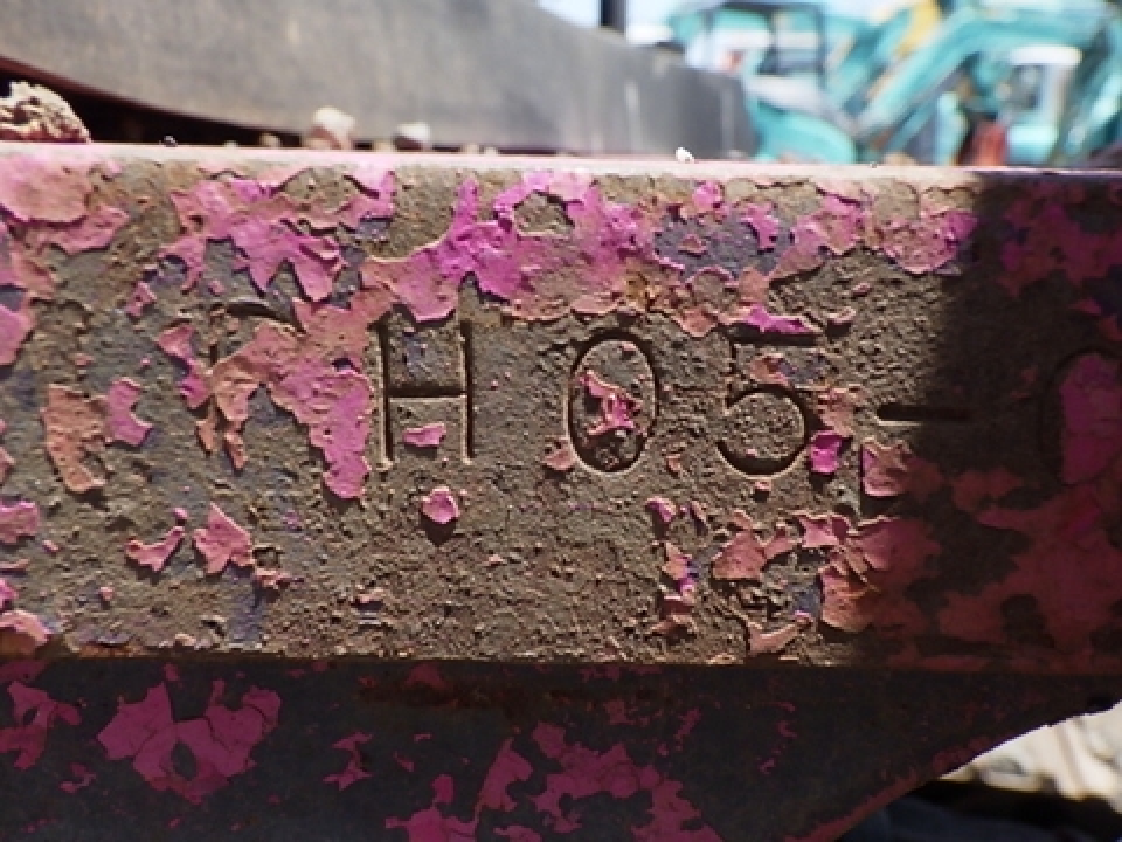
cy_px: 421
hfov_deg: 54.0
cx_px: 561
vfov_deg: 41.8
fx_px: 1102
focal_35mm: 34
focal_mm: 6.1
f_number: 4.6
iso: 250
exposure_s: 1/500
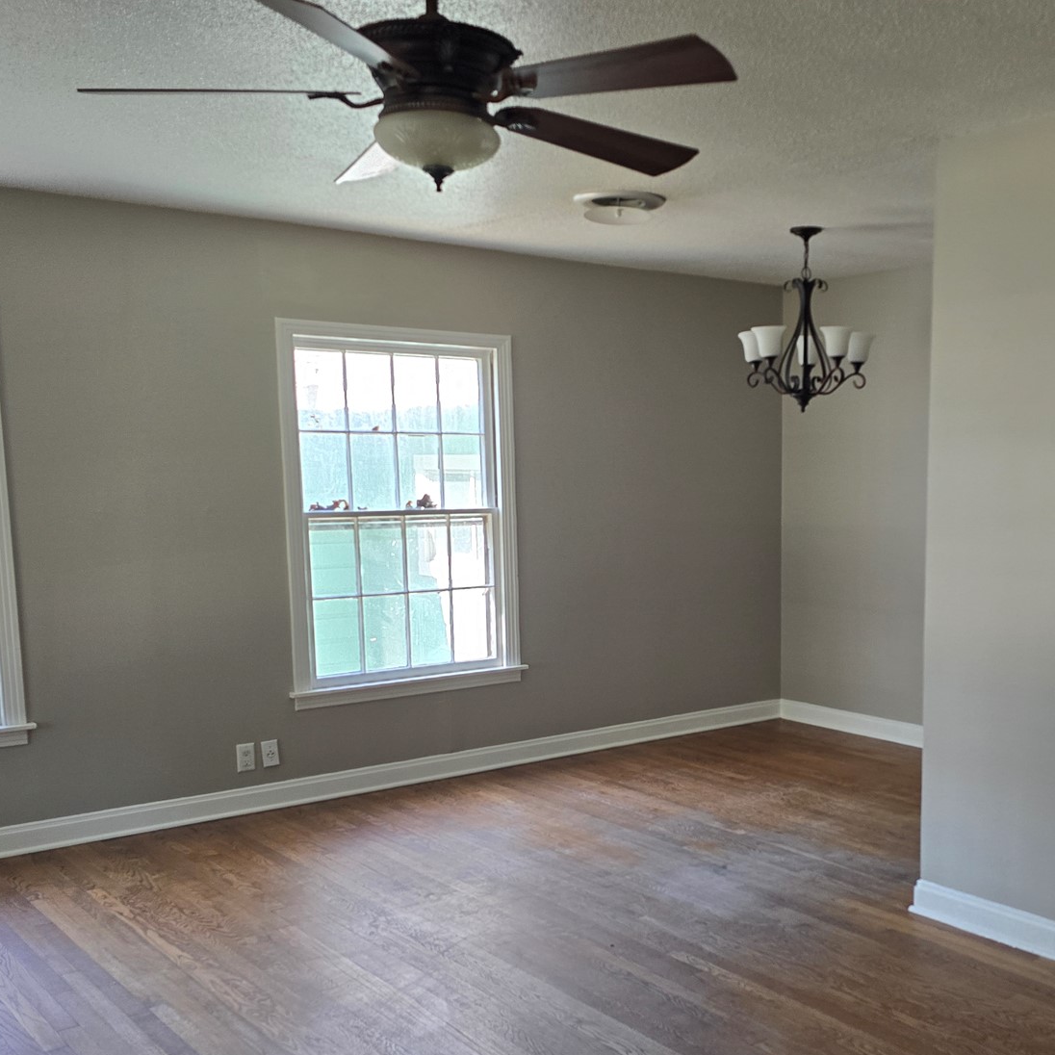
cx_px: 747
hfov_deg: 42.9
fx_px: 1310
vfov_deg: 43.6
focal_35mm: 38
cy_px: 630
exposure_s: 1/120
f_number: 1.7
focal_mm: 6.3
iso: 160
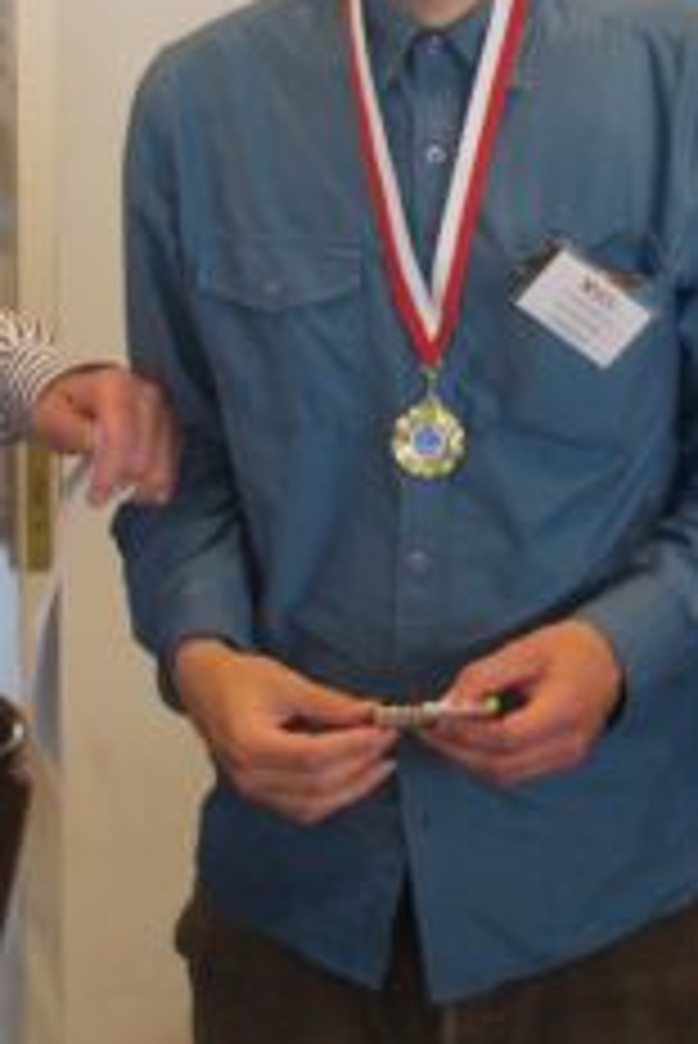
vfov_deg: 16.4
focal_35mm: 124
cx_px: 684
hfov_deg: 11.0
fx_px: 3601
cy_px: 274
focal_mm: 24
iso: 400
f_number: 4.5
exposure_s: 1/80
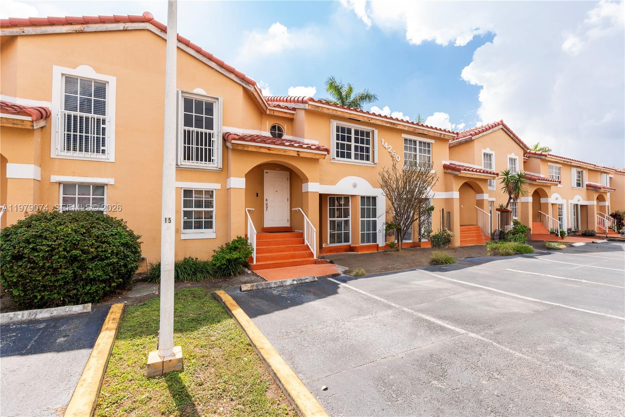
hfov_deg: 95.0
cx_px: 312
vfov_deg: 72.0
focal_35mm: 16
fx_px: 286
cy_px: 208
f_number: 5
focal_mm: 11
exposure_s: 1/800
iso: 250
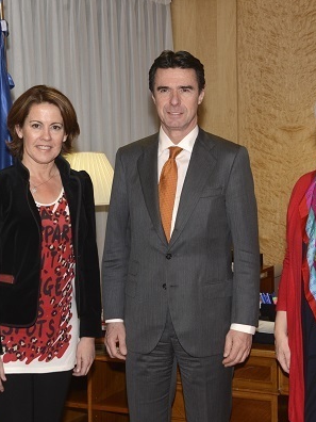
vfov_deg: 27.8
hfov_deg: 21.0
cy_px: 211
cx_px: 187
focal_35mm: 70
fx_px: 852
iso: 800
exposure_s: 1/125
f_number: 10
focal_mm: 48
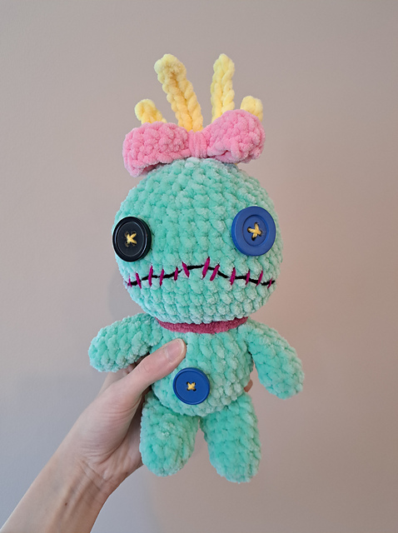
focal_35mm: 24
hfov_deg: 56.7
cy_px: 266
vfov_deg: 71.7
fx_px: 369
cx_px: 199
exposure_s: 1/50
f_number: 1.8
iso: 250
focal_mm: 5.23
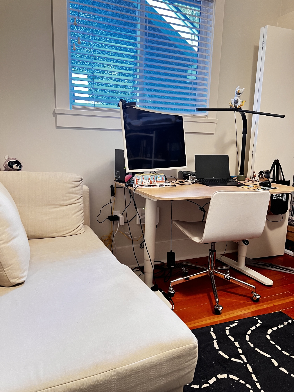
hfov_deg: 53.1
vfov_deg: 67.3
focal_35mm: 26
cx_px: 147
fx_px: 294
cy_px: 196
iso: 640
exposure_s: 1/40
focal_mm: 5.7
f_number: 1.5
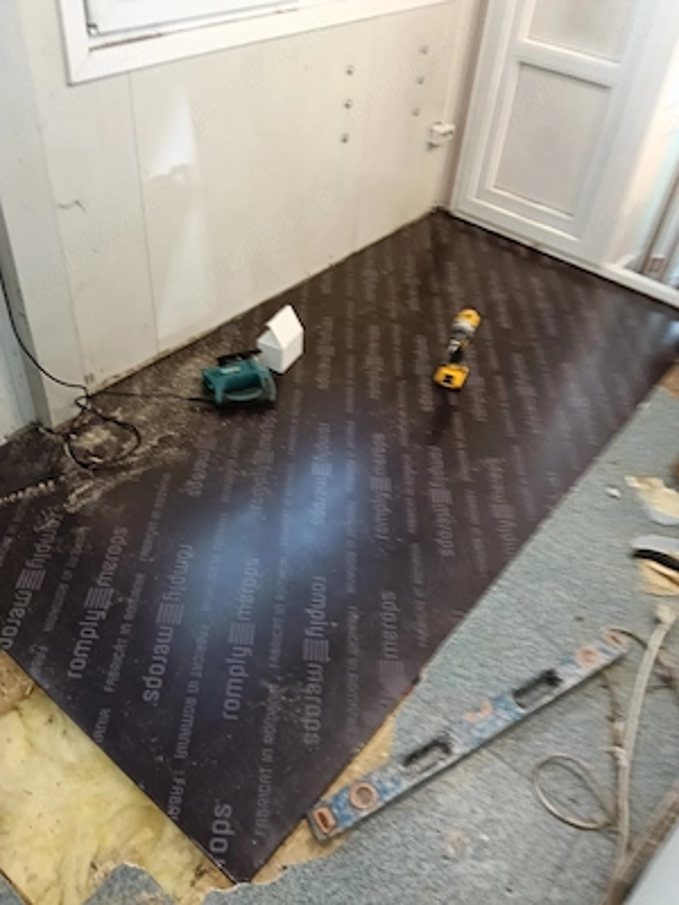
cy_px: 452
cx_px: 340
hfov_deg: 51.4
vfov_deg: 65.3
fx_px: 706
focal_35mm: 27
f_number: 1.8
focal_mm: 3.98
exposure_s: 1/33.3
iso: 320
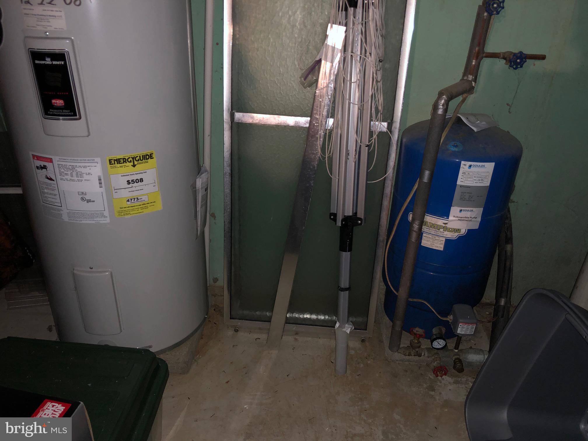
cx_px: 294
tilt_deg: -28.9
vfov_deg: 49.7
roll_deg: -2.0
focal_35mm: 28
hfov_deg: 63.4
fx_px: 476
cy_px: 220
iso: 100
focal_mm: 4
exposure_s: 1/4
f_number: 1.8
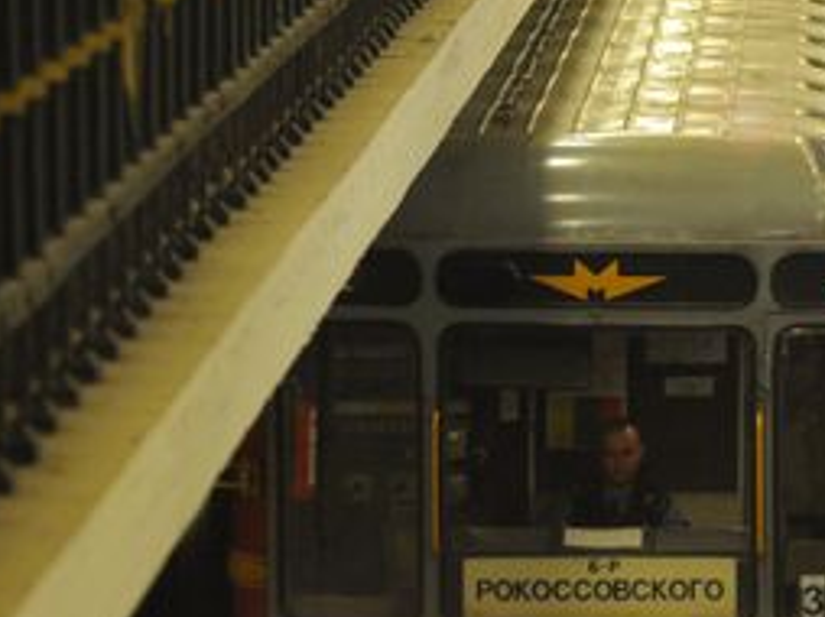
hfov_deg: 6.2
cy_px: 409
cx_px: 737
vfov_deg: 4.7
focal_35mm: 318
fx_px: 7572
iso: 3200
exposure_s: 1/125
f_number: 2.8
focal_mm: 120
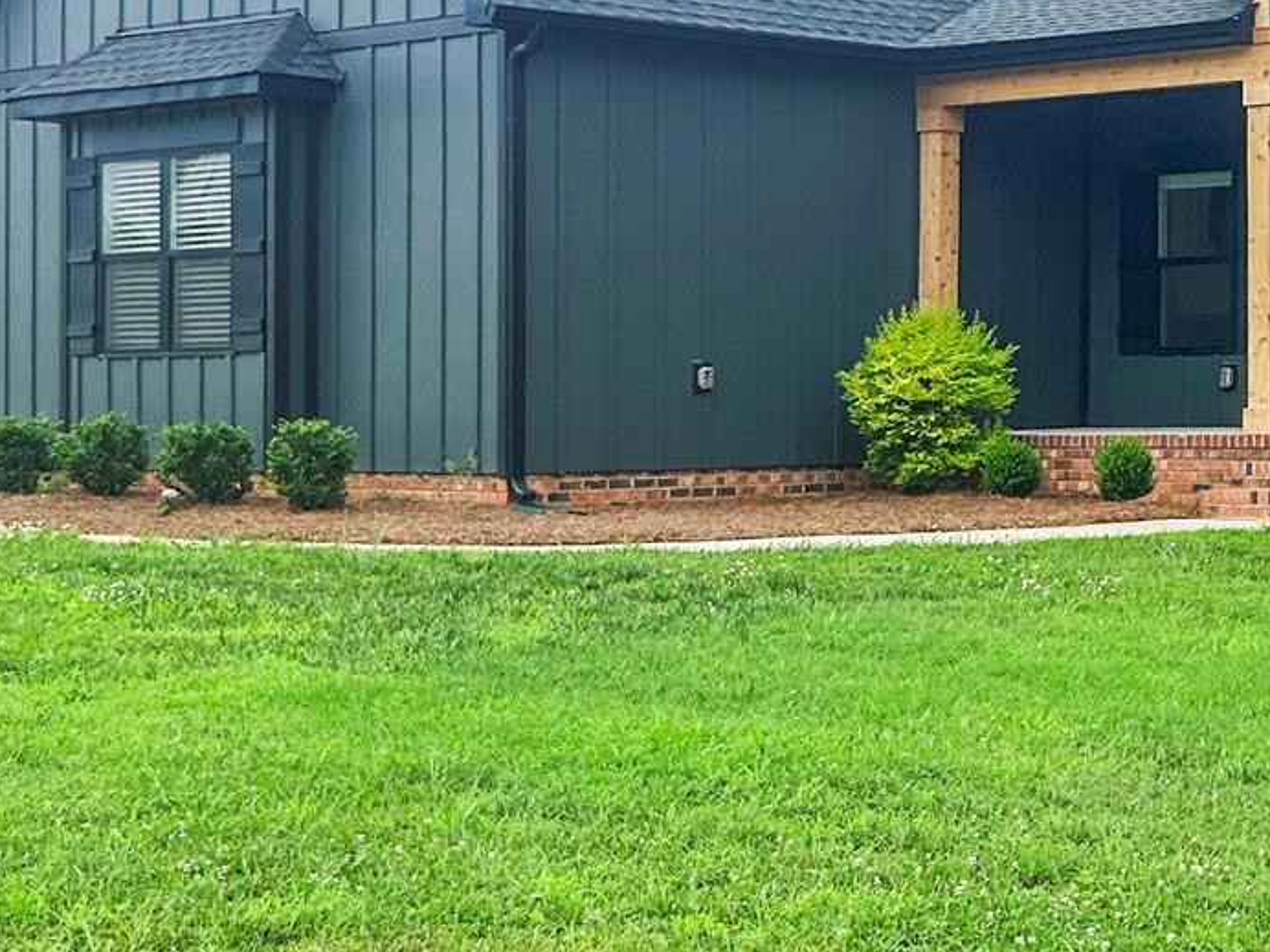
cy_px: -132
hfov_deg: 22.8
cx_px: 1608
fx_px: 2825
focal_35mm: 77
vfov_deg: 18.3
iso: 50
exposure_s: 1/4300
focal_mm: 5.7
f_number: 1.5
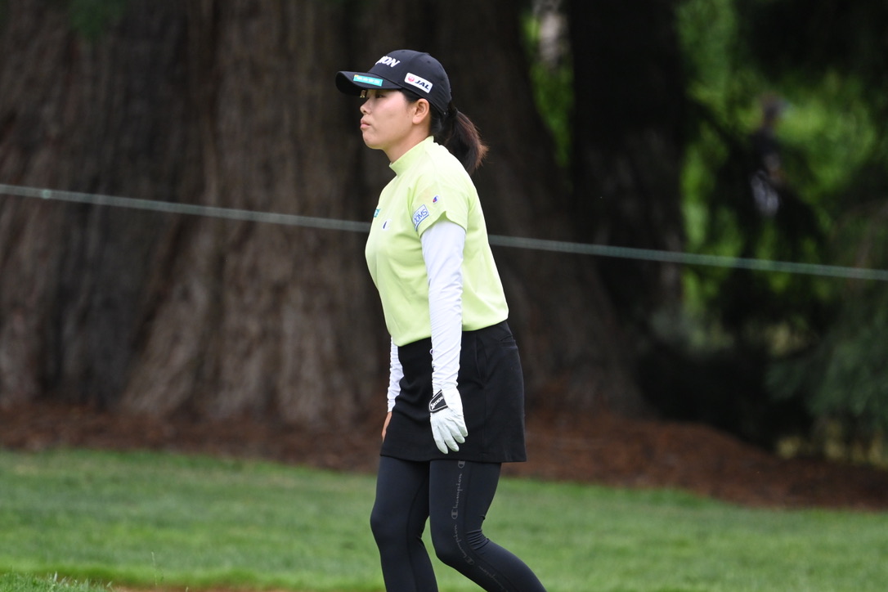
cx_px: 444
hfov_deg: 3.4
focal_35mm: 600
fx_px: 14799
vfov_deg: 2.3
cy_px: 296
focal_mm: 400
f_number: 5.6
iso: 2000
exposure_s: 1/3200
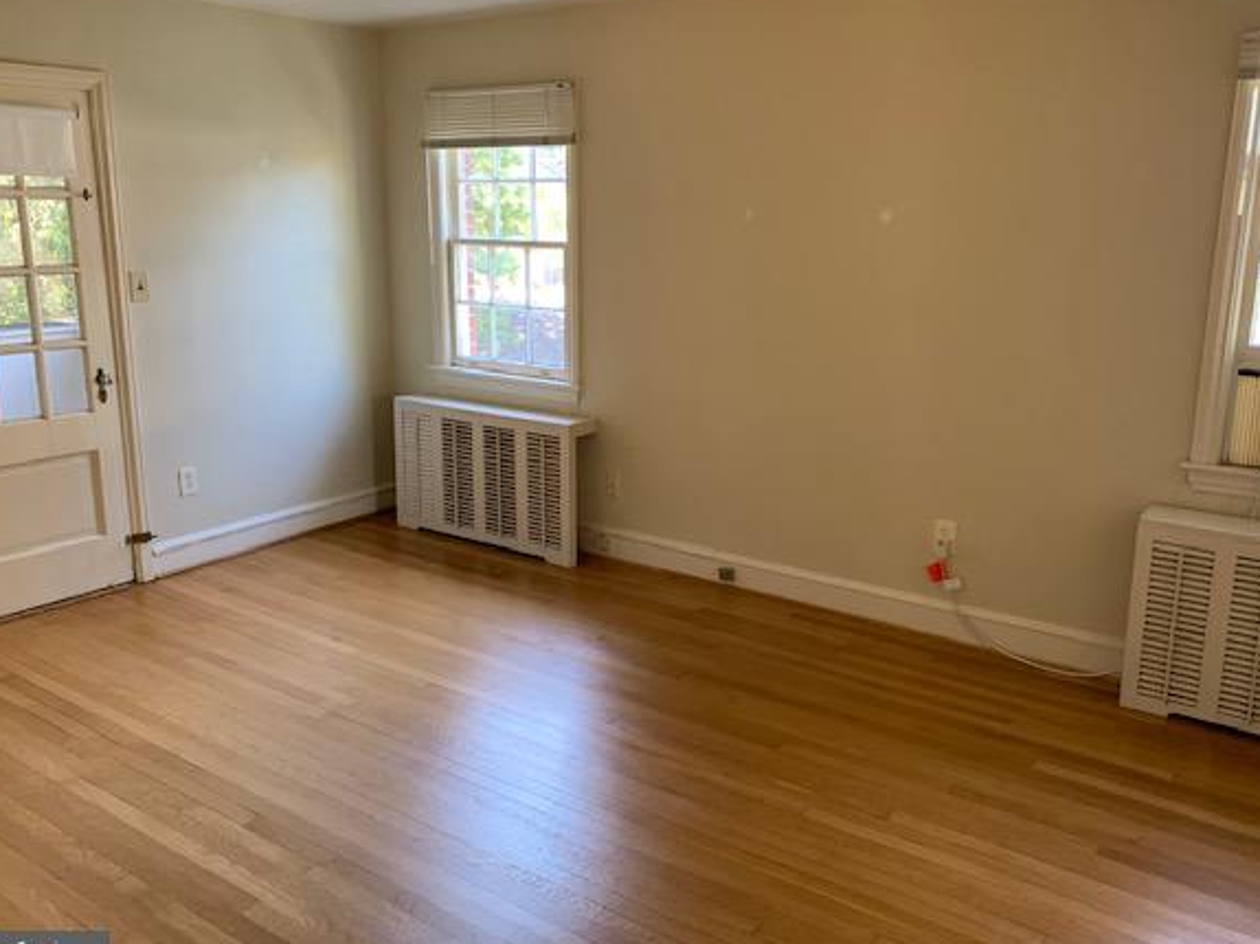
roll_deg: -1.1
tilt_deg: -14.5
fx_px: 1055
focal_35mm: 29
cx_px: 641
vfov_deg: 48.2
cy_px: 461
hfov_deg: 61.7
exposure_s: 1/60
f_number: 1.8
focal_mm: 4.25
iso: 160
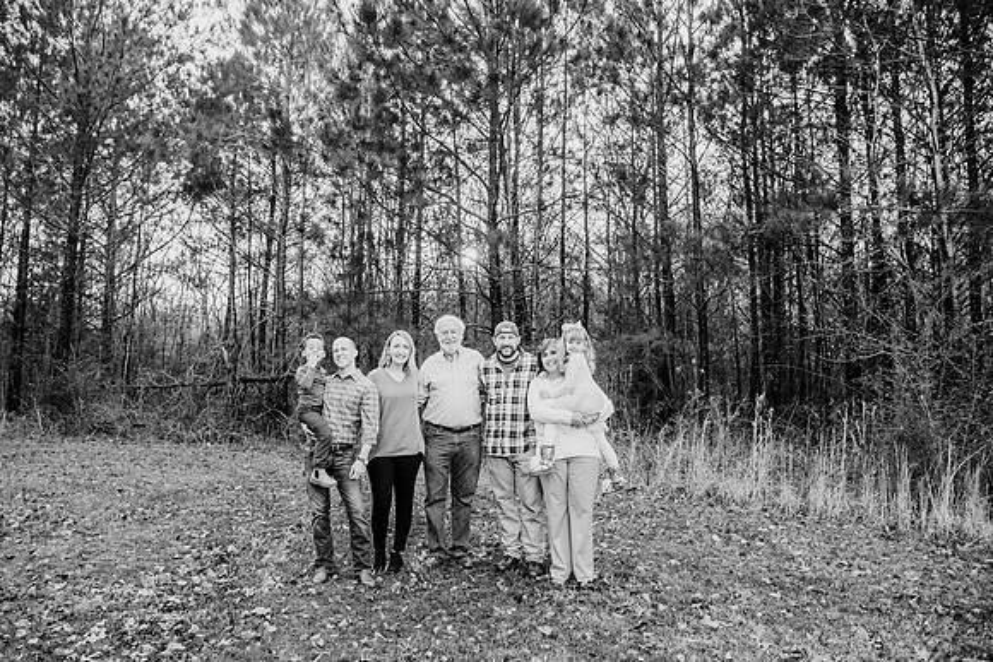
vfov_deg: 46.7
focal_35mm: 28
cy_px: 332
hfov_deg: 65.7
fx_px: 768
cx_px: 467
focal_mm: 24
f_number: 4
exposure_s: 1/800
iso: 800
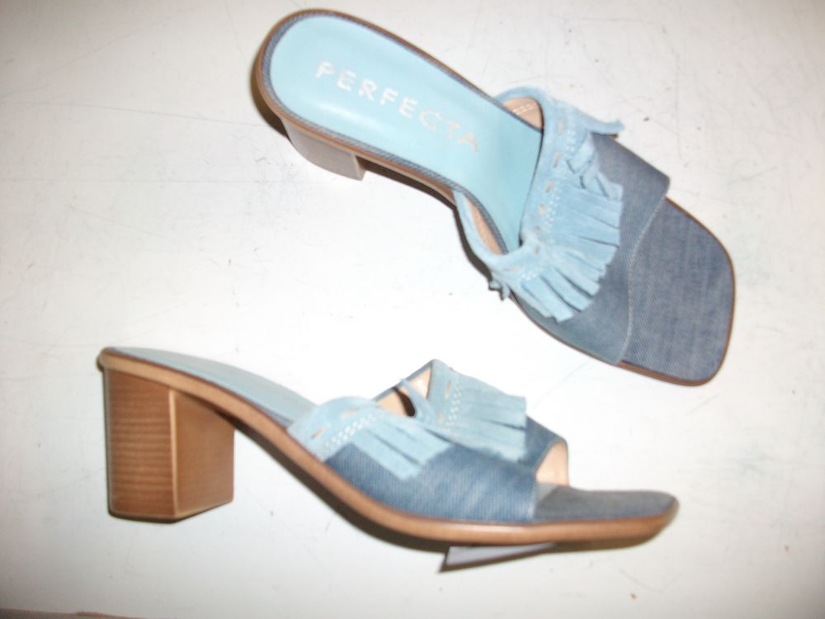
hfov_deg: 56.8
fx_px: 763
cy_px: 310
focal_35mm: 32
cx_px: 412
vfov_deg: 44.2
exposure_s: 1/40
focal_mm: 5.7
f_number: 2.9
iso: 125
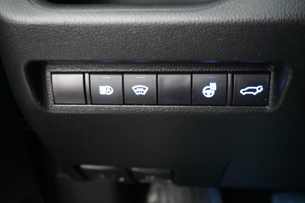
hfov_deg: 49.6
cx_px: 152
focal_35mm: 39
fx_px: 330
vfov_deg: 34.2
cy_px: 102
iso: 6400
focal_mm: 26
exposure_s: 1/6
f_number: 4.5
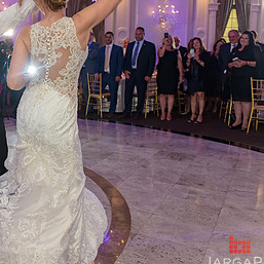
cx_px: 4
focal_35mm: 46
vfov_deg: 36.5
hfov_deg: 33.8
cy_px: 91
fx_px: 397
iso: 1600
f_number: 3.2
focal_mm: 24
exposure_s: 1/125
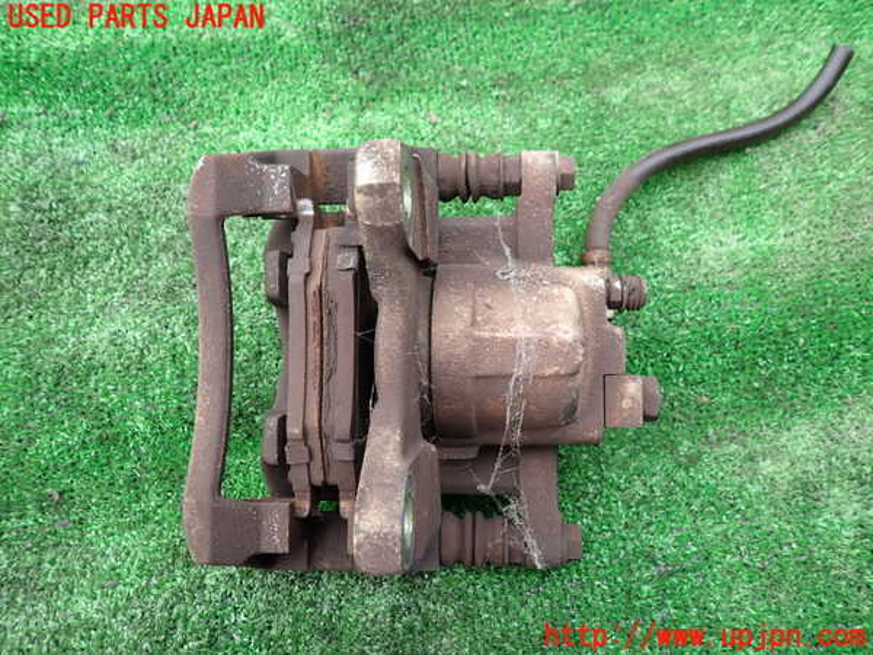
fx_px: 630
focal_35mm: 25
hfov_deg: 69.4
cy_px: 328
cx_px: 436
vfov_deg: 54.9
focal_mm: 4.5
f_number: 2
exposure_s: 1/80
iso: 100
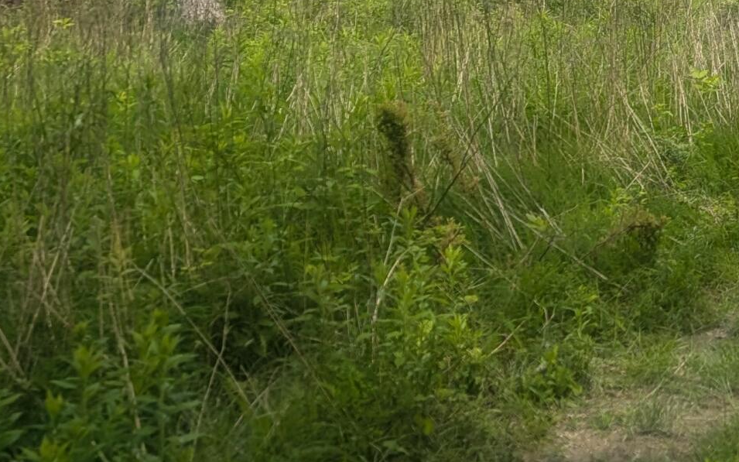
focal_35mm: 80
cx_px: 1020
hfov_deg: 22.4
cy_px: -124
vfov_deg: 15.6
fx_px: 1611
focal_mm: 6.9
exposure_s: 1/974
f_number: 1.68
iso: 21
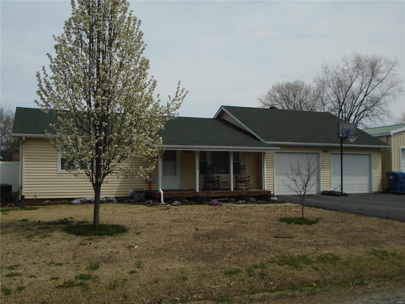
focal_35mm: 36
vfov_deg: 39.7
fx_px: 421
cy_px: 152
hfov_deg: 51.4
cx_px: 202
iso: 100
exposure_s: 1/250
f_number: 9.5
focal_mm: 6.4
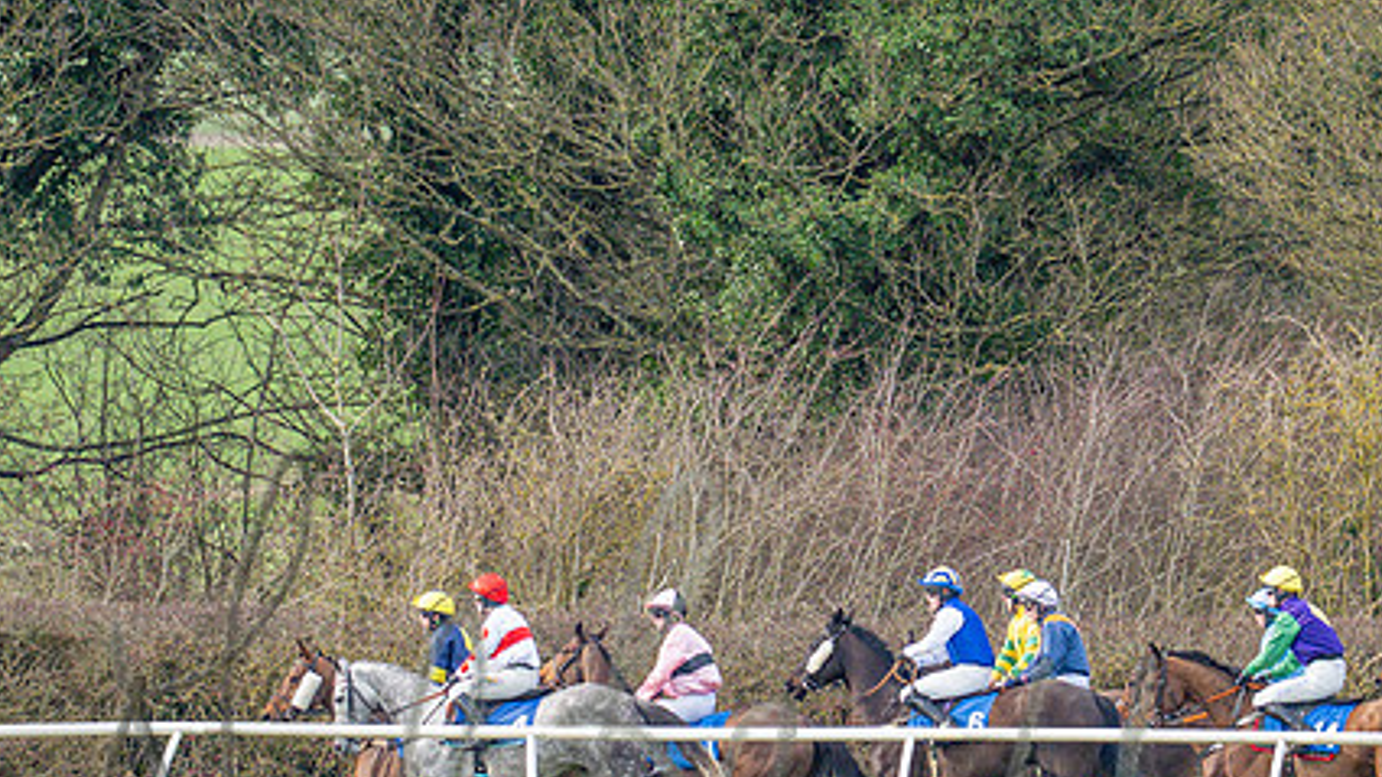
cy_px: 648
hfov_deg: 1.7
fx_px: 45877
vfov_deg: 1.0
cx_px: 783
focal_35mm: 1252
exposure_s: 1/1250
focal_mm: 400
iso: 500
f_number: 4.5
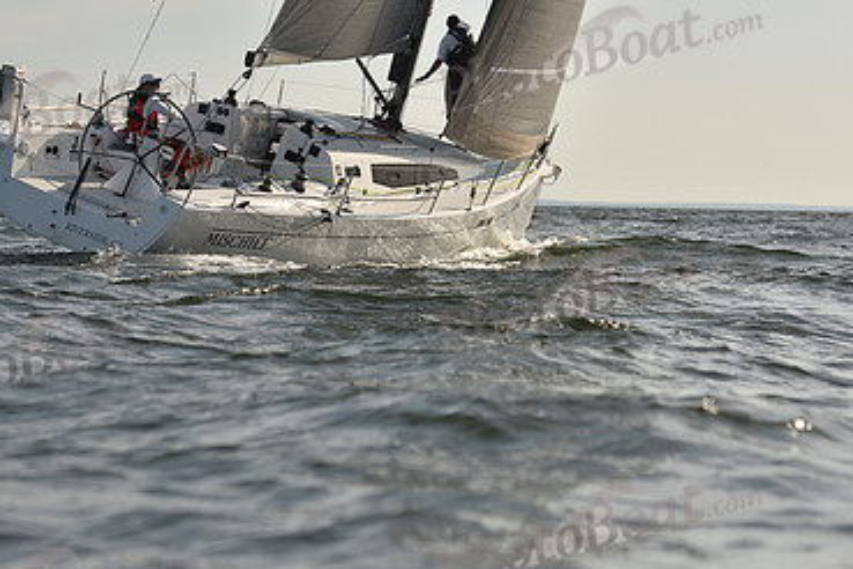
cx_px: 319
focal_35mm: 129
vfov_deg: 10.6
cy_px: 207
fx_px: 3056
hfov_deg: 15.9
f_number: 4
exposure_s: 1/2000
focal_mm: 82
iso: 250
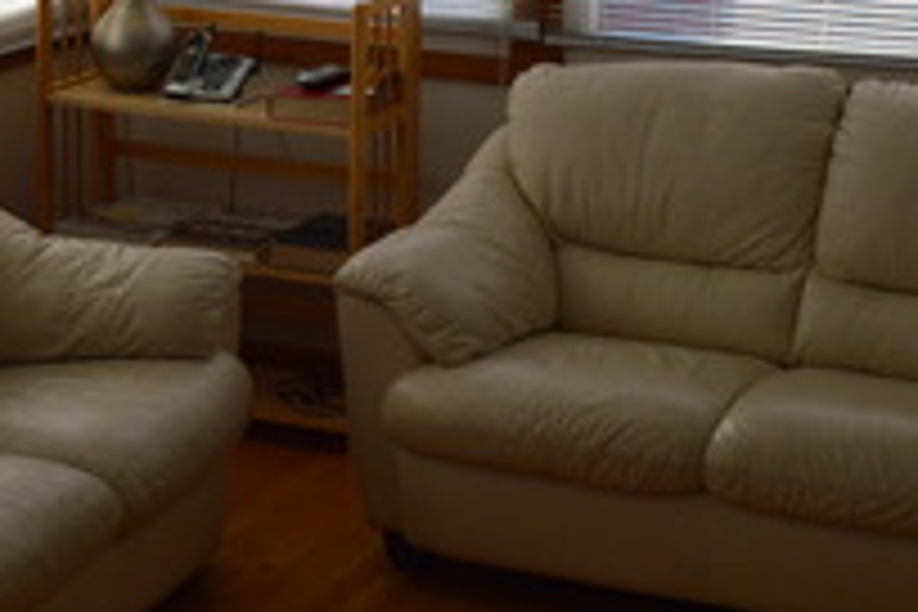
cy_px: 81
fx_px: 2881
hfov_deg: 18.0
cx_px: 207
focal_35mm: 113
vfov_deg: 12.1
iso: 400
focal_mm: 24
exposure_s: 1/160
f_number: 9
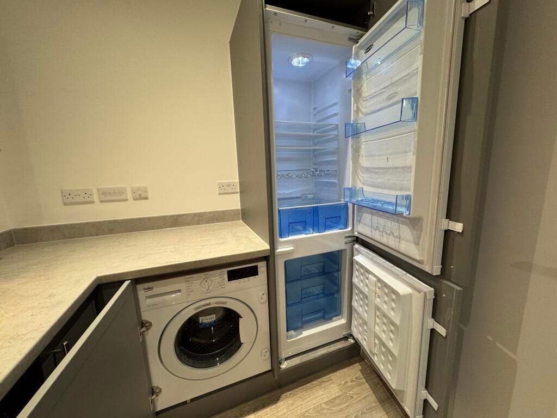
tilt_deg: -10.4
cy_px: 209
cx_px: 278
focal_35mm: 14
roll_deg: +1.8
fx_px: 225
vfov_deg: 85.7
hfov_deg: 102.1
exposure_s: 1/50
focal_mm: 2.22
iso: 160
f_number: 2.2
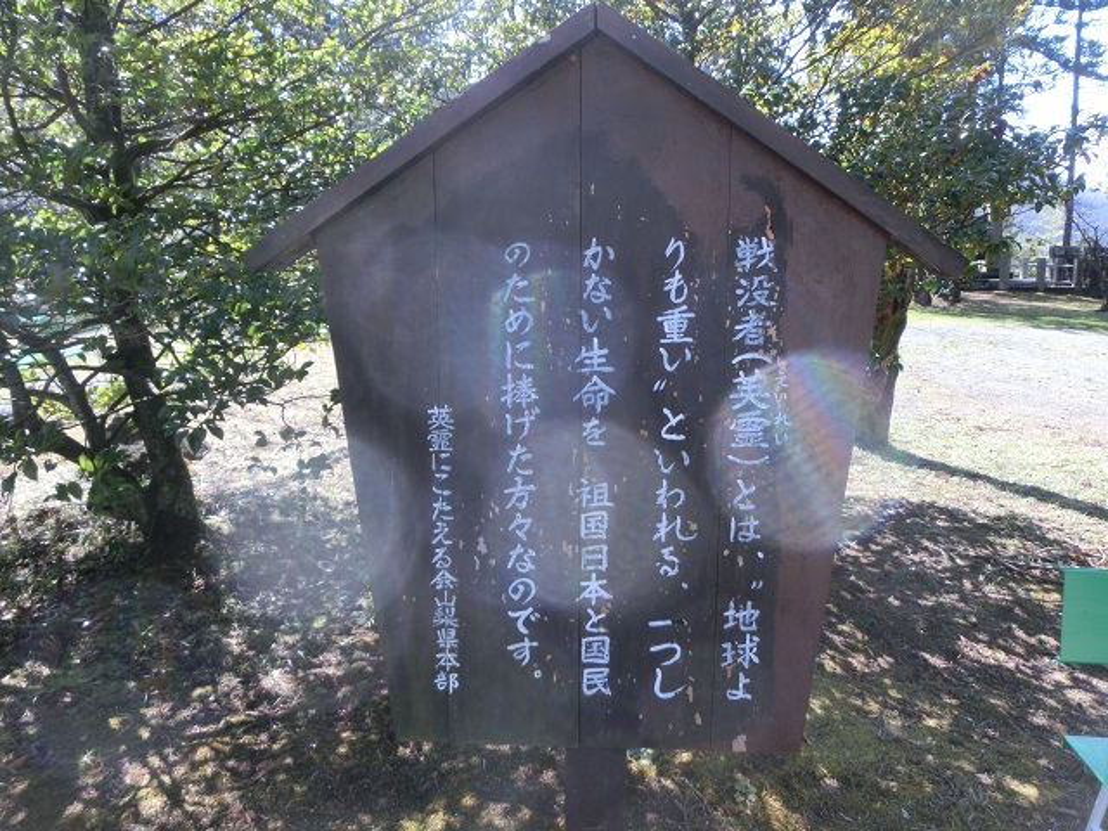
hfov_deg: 71.6
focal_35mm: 24
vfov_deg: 56.8
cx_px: 554
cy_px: 416
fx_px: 768
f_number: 3
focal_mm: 4.24
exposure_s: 1/200
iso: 80
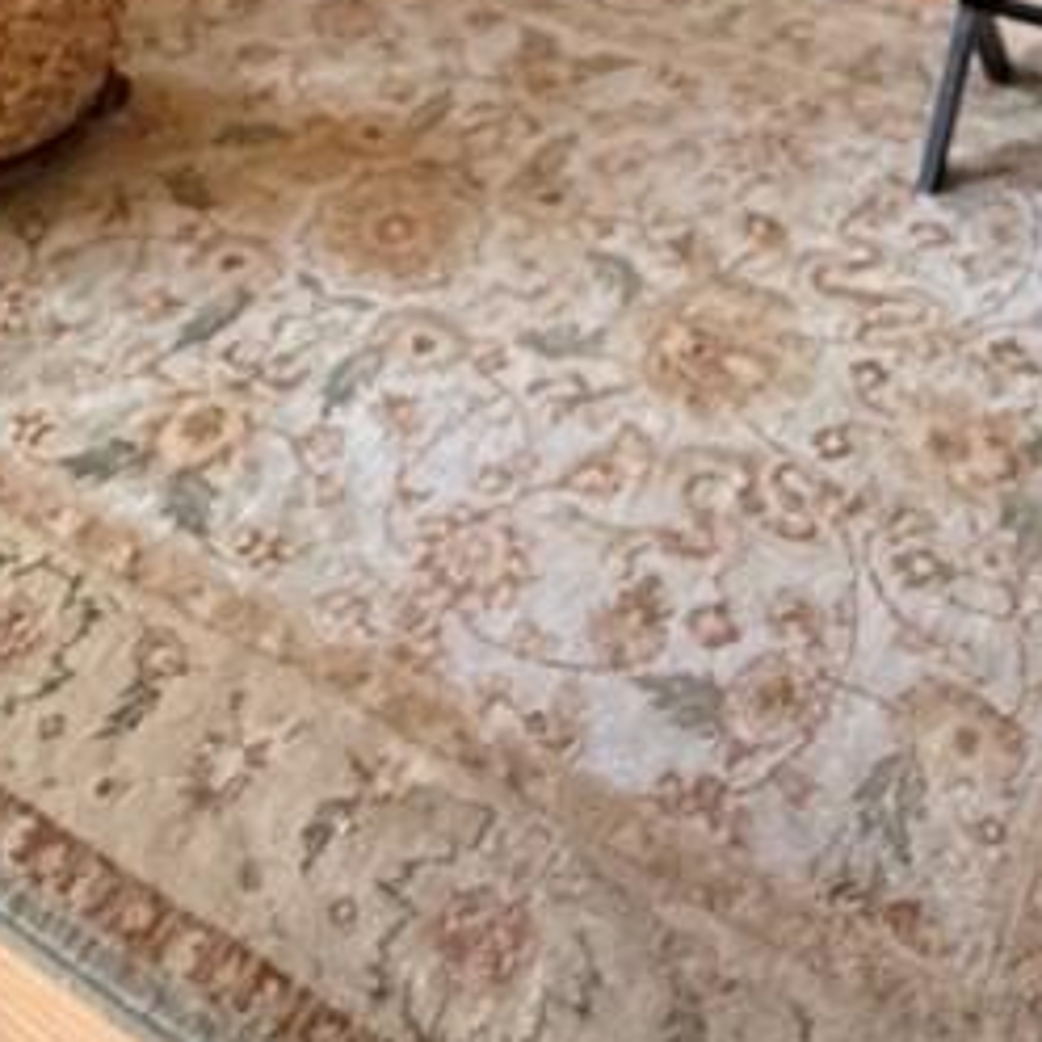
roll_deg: +0.7
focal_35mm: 51
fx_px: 1737
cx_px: 613
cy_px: -466
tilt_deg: -17.3
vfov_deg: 25.9
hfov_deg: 33.3
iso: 640
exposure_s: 1/60
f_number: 2.2
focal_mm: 2.22
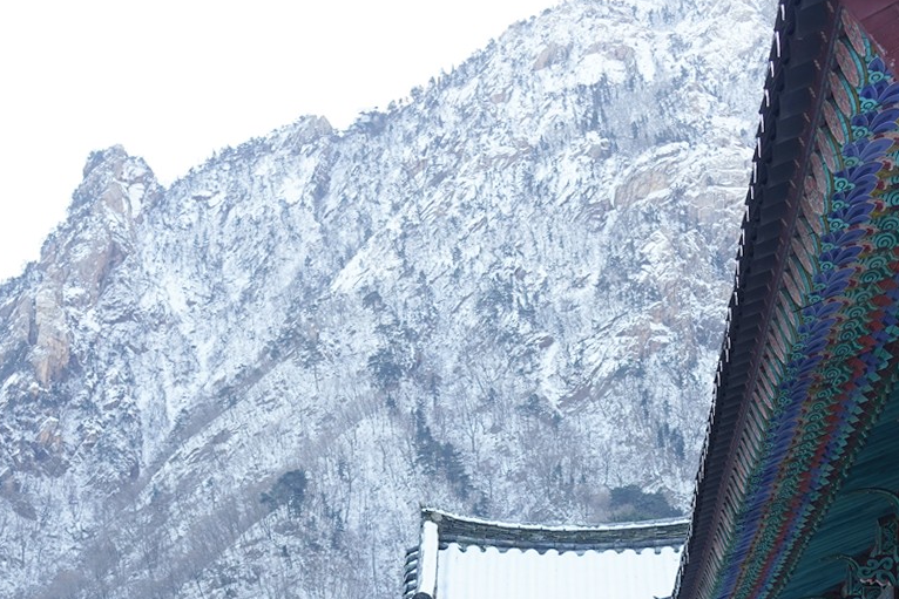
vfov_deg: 14.2
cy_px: 675
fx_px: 2348
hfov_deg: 21.6
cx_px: 576
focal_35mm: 94
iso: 250
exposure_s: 1/100
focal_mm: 36
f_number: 5
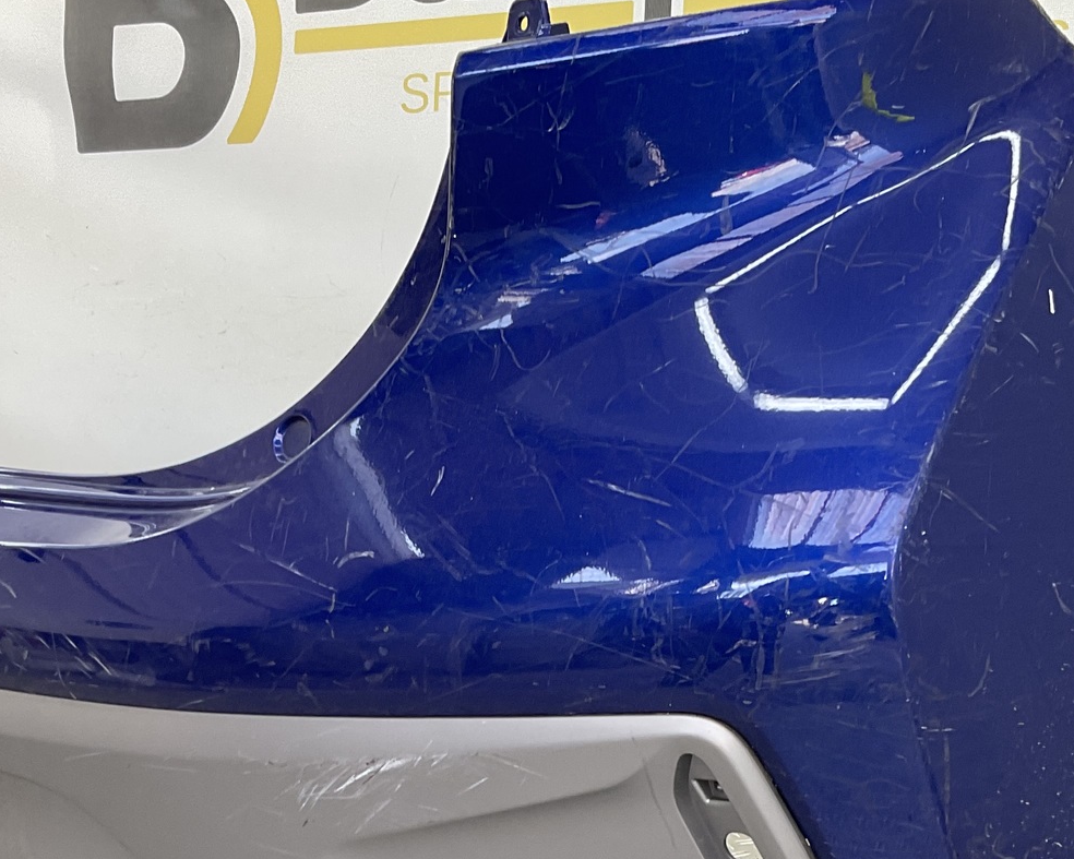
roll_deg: -0.3
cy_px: 735
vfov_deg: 25.6
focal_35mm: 58
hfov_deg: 32.5
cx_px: 565
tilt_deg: -16.1
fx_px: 1843
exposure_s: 1/120
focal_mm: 3
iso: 32
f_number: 1.8
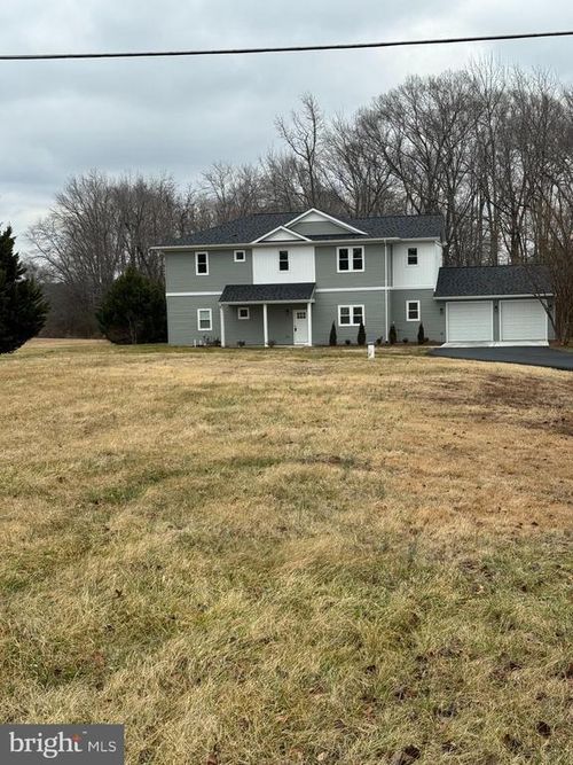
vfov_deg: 39.7
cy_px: 382
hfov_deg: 30.3
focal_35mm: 48
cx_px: 286
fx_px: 1060
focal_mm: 6.76
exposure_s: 1/765
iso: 64
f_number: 1.78
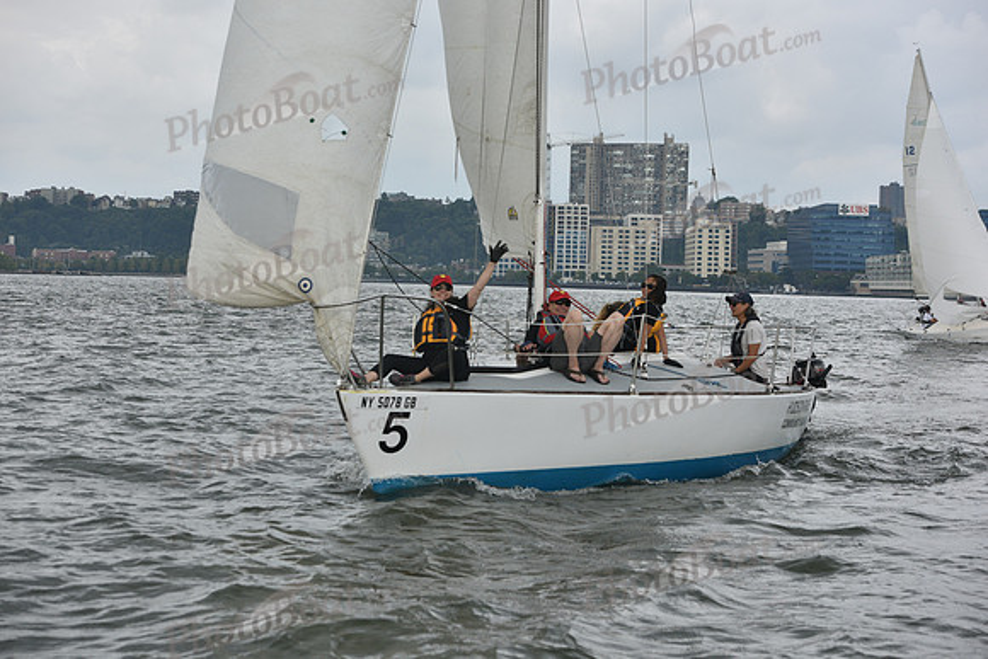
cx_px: 494
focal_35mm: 70
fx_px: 1921
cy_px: 330
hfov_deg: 28.8
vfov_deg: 19.5
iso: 320
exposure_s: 1/1250
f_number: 5.6
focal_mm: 70
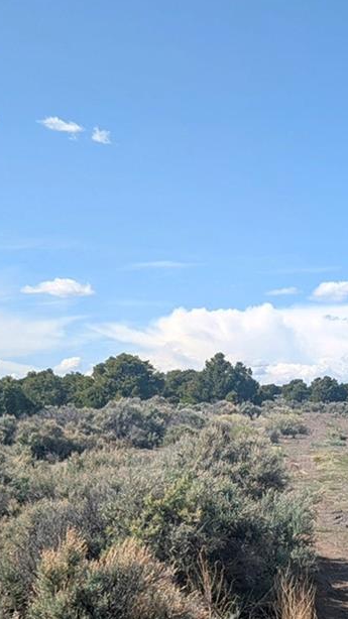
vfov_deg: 29.9
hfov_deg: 16.6
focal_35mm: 68
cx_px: 468
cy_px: 534
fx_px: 1116
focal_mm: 6.9
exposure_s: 1/1357
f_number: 1.68
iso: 23
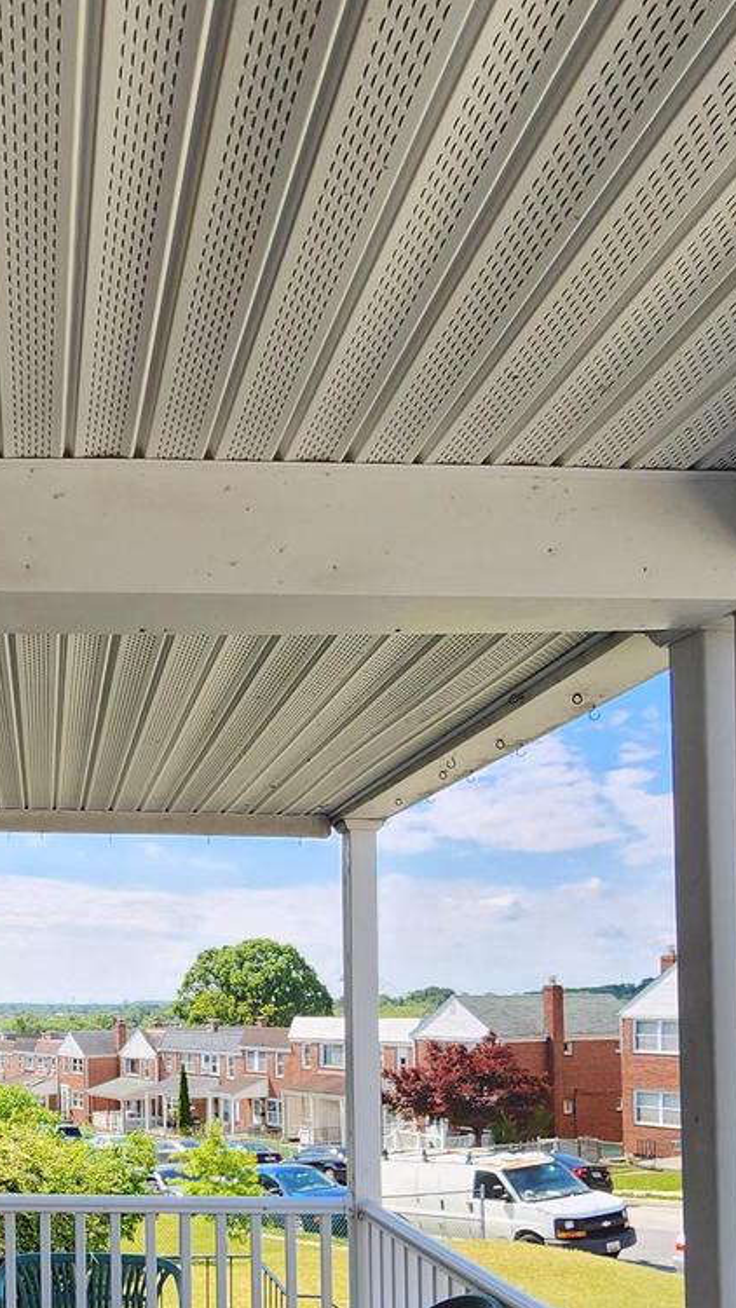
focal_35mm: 29
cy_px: 987
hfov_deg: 36.8
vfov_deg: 62.2
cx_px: 33
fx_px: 1006
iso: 50
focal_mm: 2.2
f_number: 2.2
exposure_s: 1/679
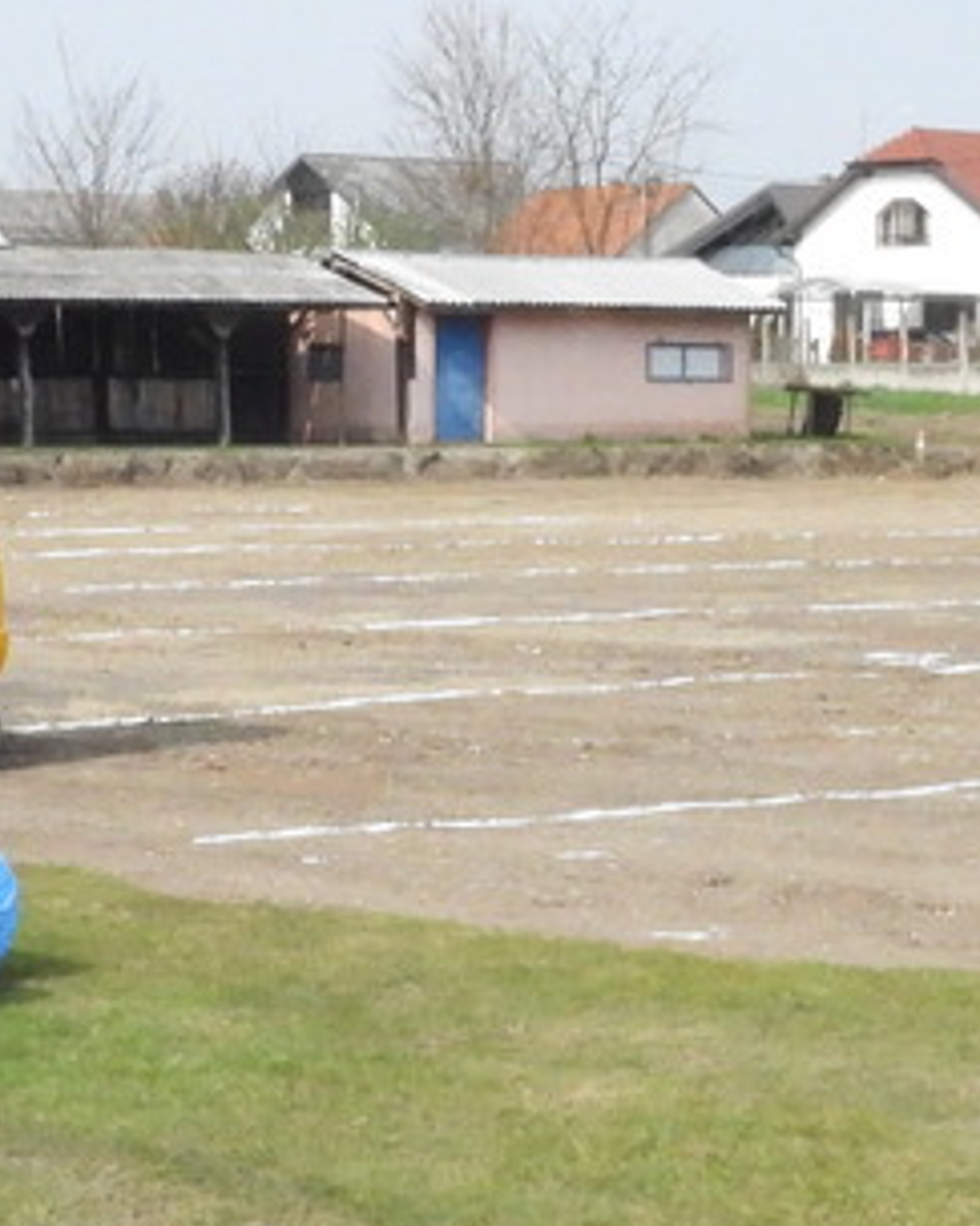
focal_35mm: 135
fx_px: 4897
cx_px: 274
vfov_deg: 14.3
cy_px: 682
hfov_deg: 11.4
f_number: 6.3
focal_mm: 6.3
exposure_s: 1/1600
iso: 800
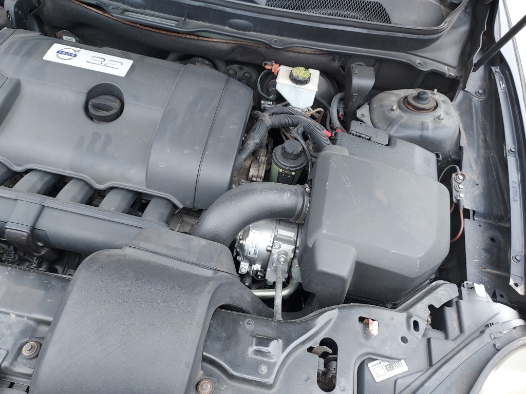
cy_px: 197
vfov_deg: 56.8
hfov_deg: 71.6
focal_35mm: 24
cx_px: 263
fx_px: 365
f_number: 1.8
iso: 50
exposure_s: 1/60
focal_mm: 4.6
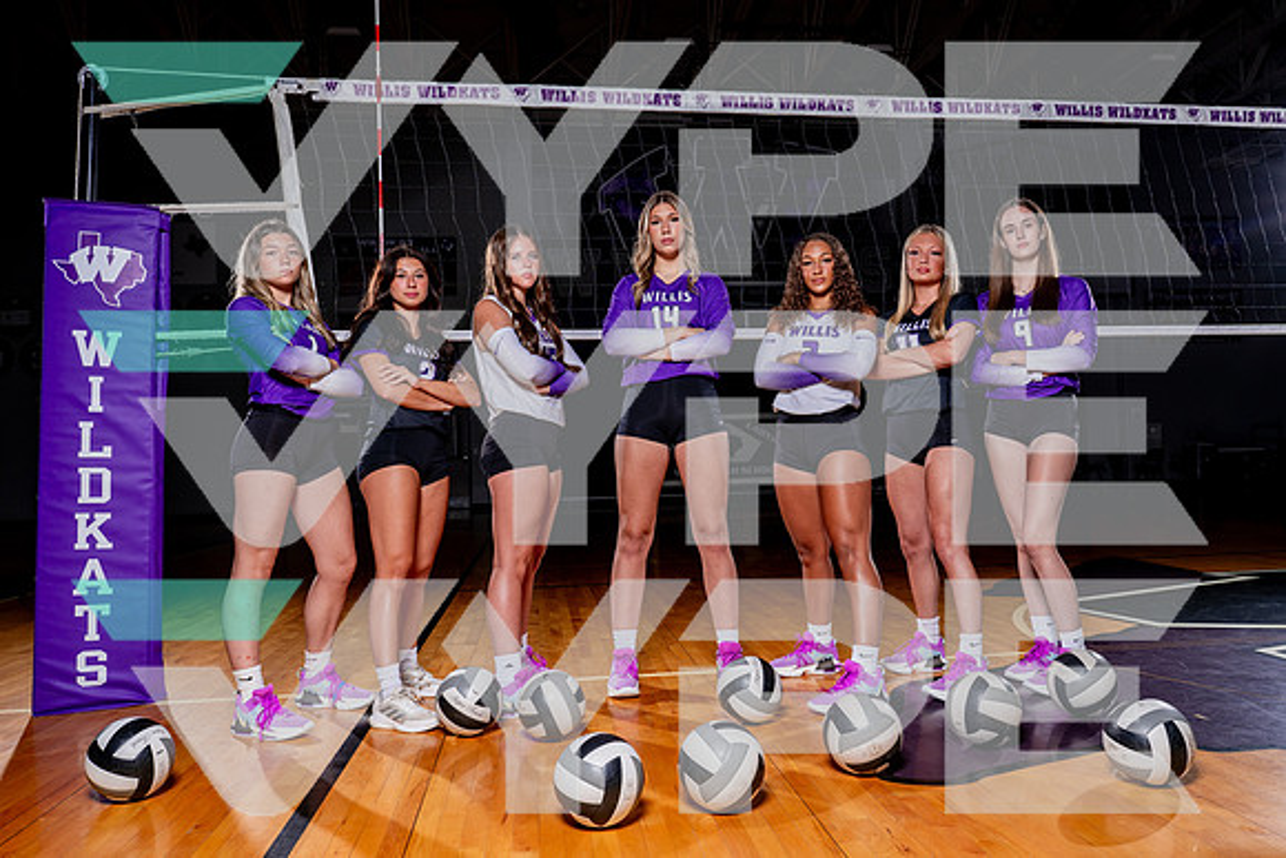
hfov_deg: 64.5
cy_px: 436
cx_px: 671
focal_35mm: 29
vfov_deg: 45.7
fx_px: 1018
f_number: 8
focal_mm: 27
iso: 100
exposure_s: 1/250
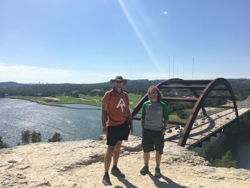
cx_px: 125
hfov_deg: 61.7
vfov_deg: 48.2
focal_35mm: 29
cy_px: 94
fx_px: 209
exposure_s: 1/1570
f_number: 2.2
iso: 25
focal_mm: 4.15
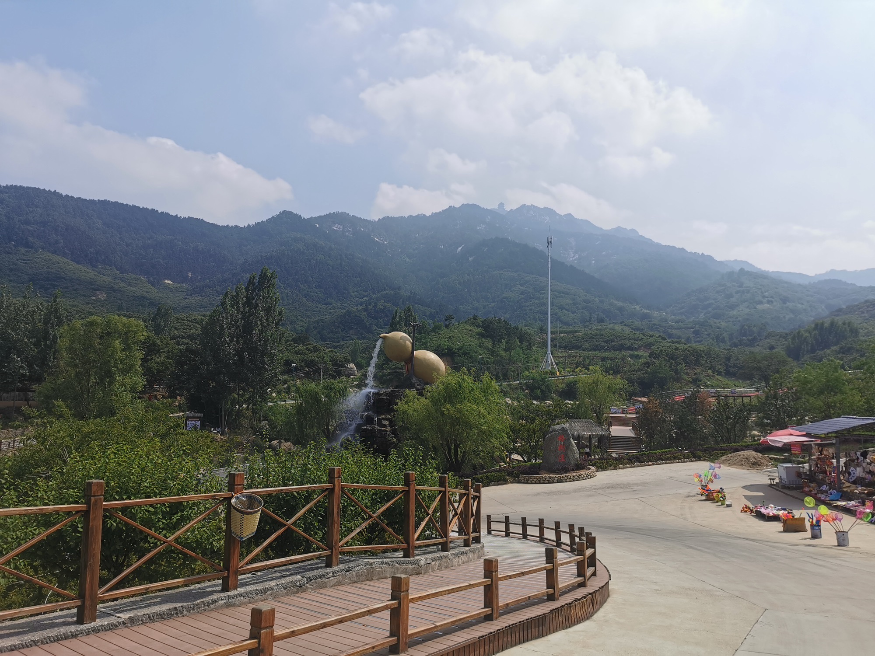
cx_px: 438
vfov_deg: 51.4
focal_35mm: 27
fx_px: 682
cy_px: 328
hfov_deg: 65.3
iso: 50
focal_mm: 5.56
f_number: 1.6
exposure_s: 1/6536
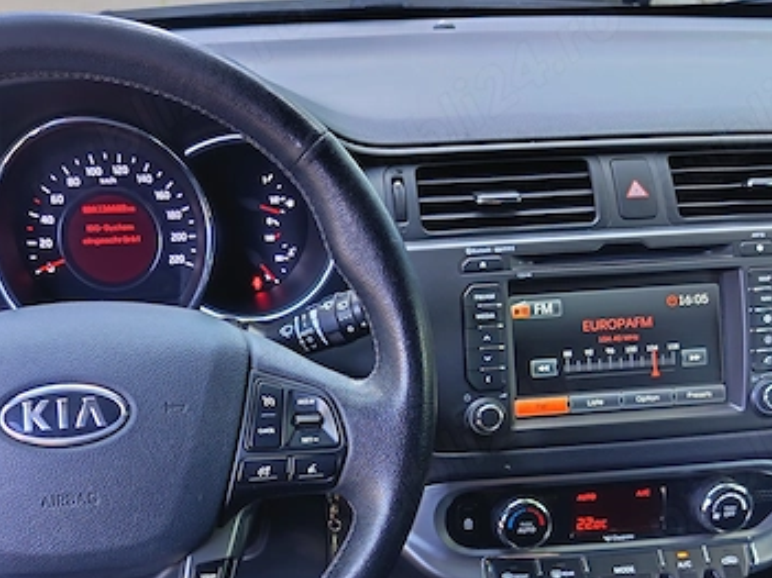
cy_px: 466
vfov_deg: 34.0
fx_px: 914
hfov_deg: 45.6
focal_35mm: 41
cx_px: 323
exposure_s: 1/33.3
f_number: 1.75
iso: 650
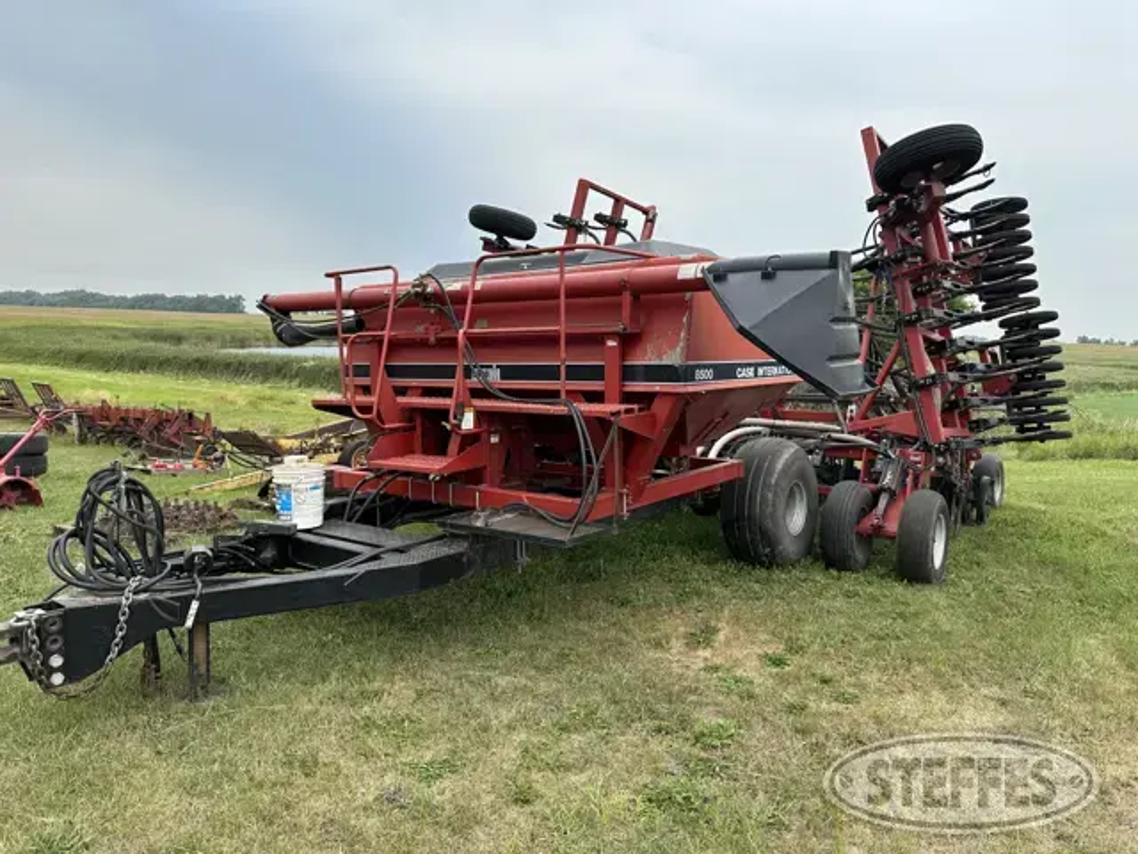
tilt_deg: -7.1
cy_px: 427
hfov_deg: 71.6
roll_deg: +0.7
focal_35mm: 24
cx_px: 569
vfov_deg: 56.8
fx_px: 789
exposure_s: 1/1272
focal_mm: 6.86
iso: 80
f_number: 1.78
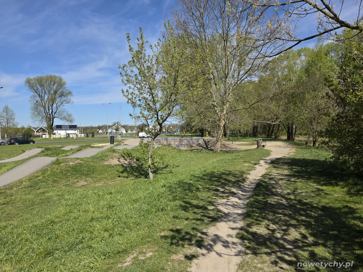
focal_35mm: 23
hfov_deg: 73.9
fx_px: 241
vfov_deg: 58.9
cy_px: 136
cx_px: 182
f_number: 1.7
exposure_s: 1/6150
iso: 80
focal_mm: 6.3
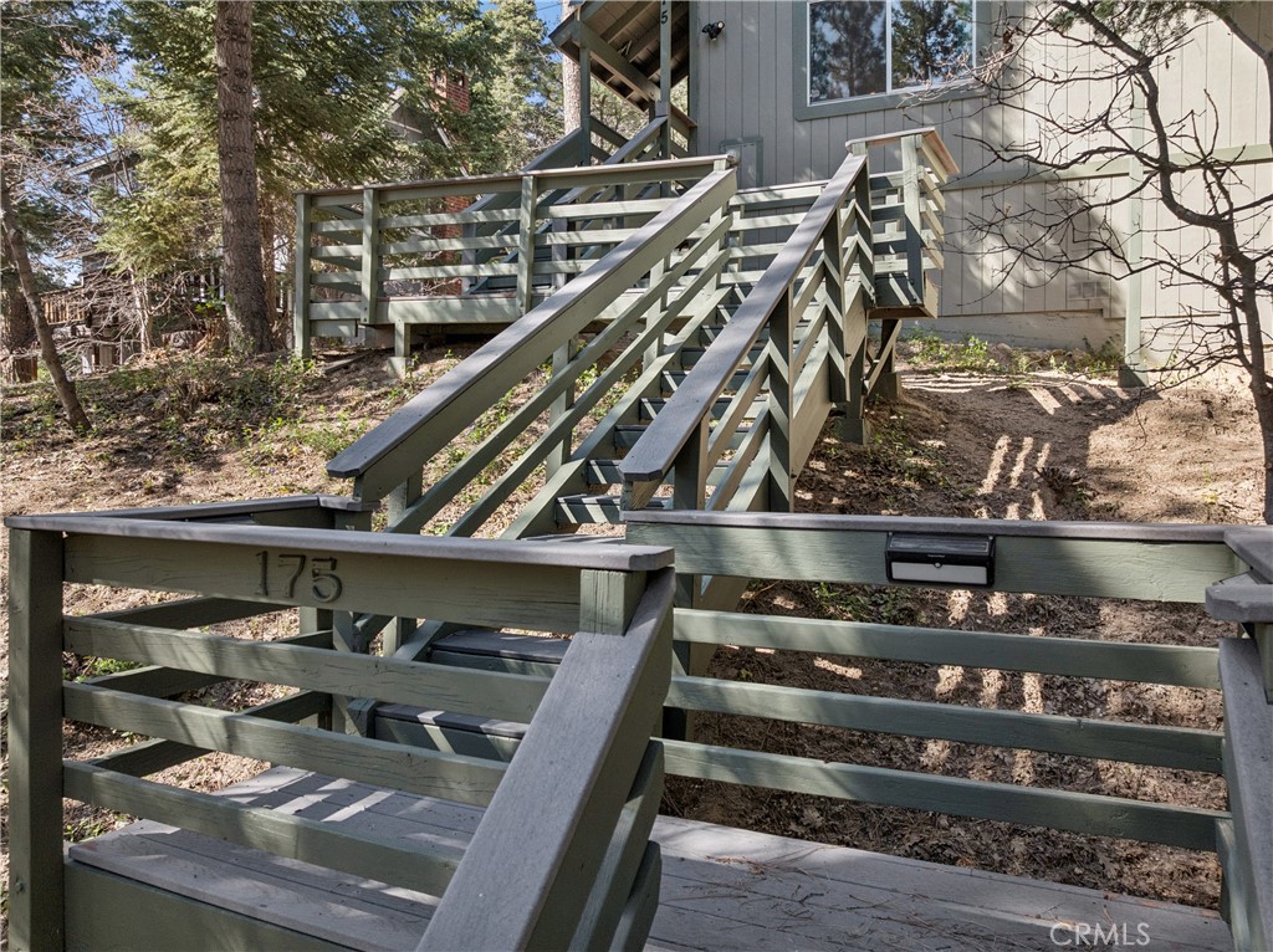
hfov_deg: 71.6
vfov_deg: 56.7
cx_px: 636
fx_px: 882
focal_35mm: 24
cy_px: 476
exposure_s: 1/15
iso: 100
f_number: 2.8
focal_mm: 12.3
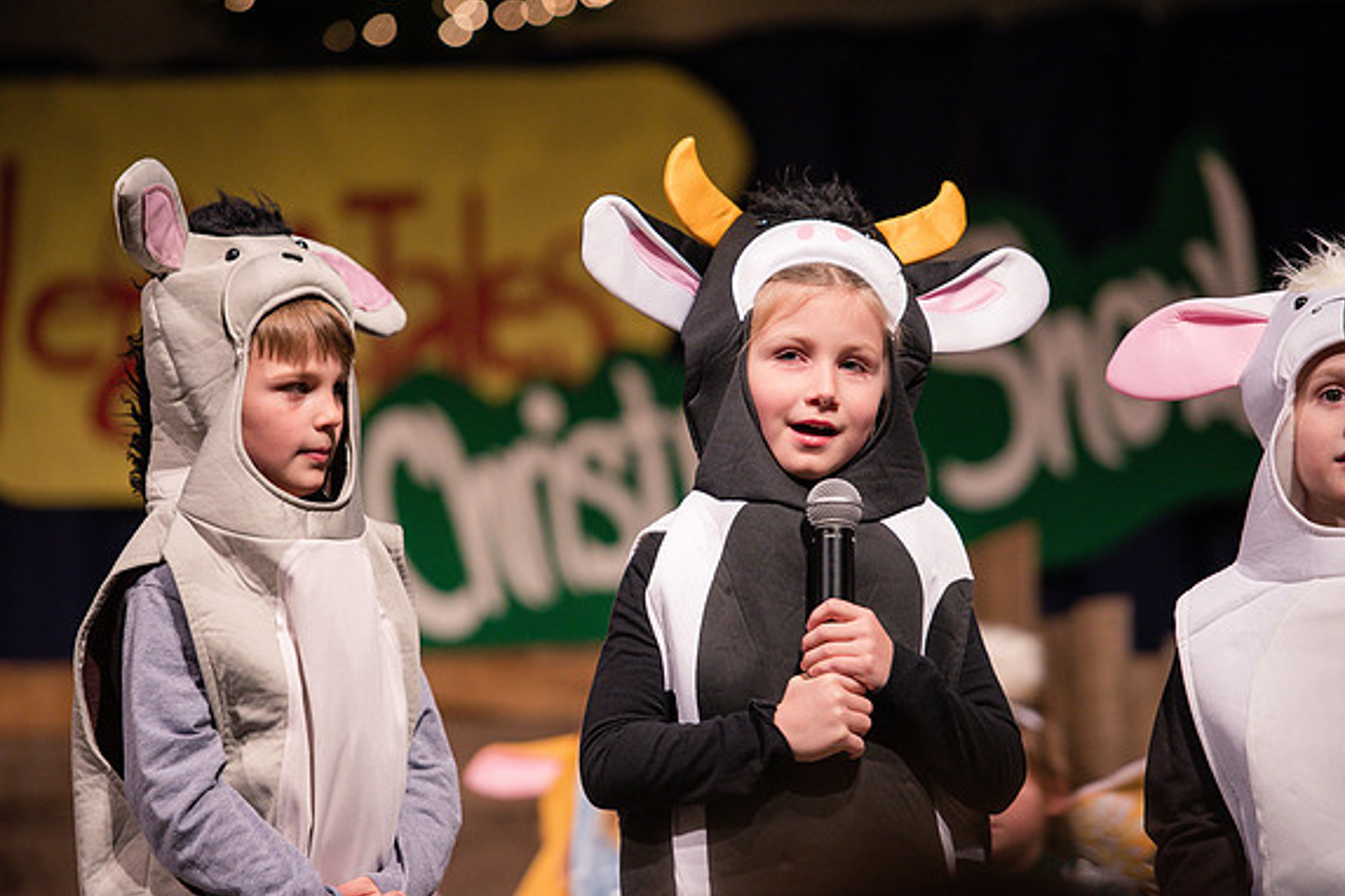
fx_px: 6426
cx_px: 674
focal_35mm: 172
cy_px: 449
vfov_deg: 8.0
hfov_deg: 11.9
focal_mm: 170
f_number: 2.8
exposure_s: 1/500
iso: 1600
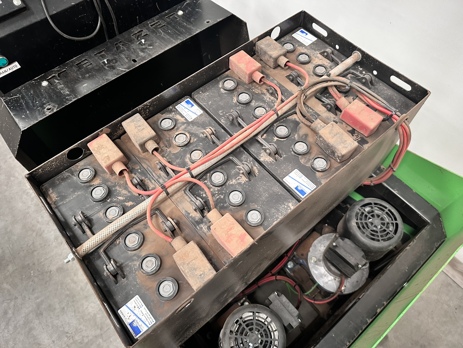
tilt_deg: -59.0
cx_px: 232
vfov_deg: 56.8
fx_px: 321
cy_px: 174
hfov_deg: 71.6
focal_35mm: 24
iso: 400
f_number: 1.78
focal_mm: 6.86
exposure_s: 1/60
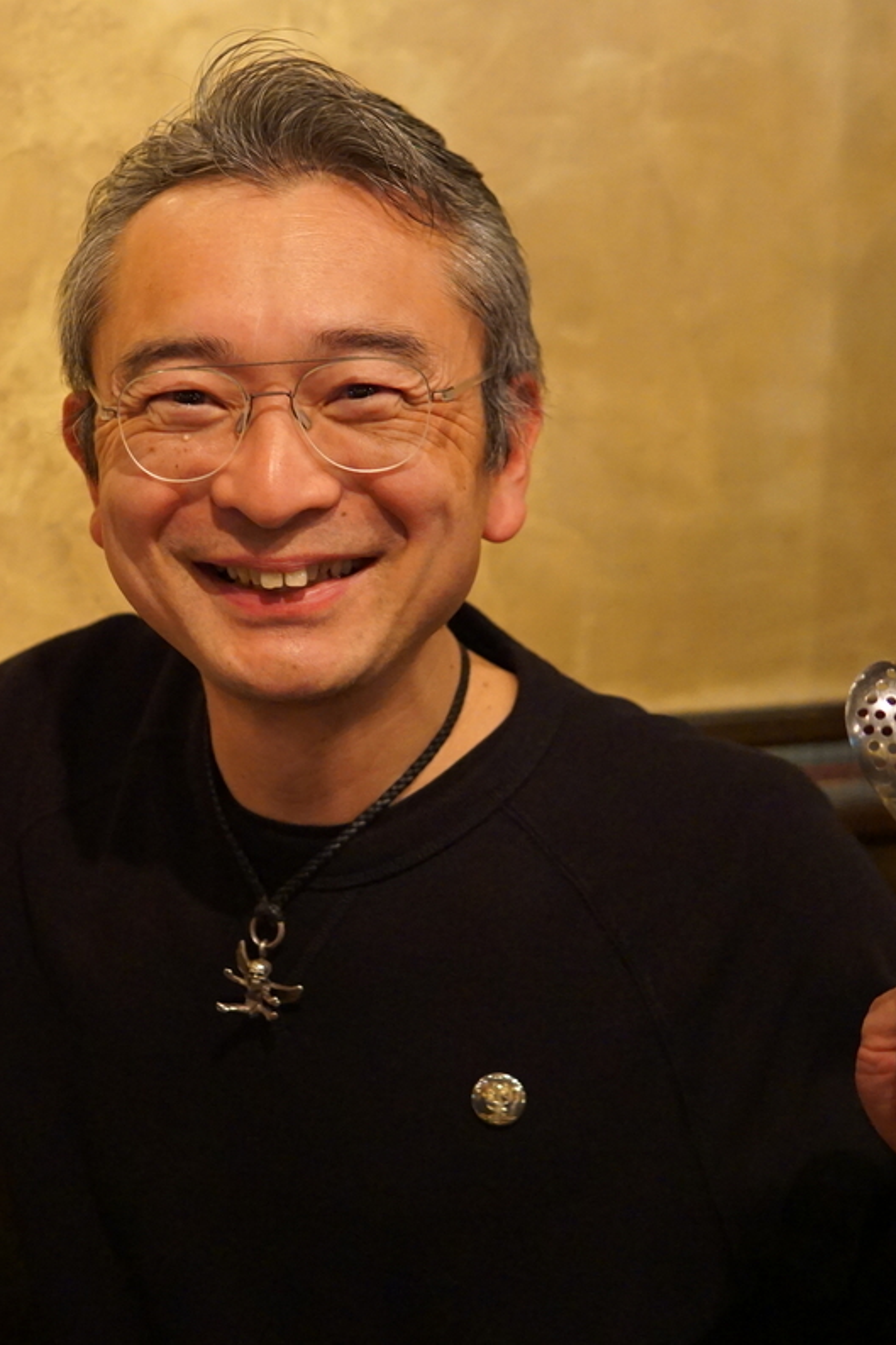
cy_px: 674
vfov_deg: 29.7
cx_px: 173
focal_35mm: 68
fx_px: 2540
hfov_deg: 19.8
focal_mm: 30
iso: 3200
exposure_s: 1/160
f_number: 2.2
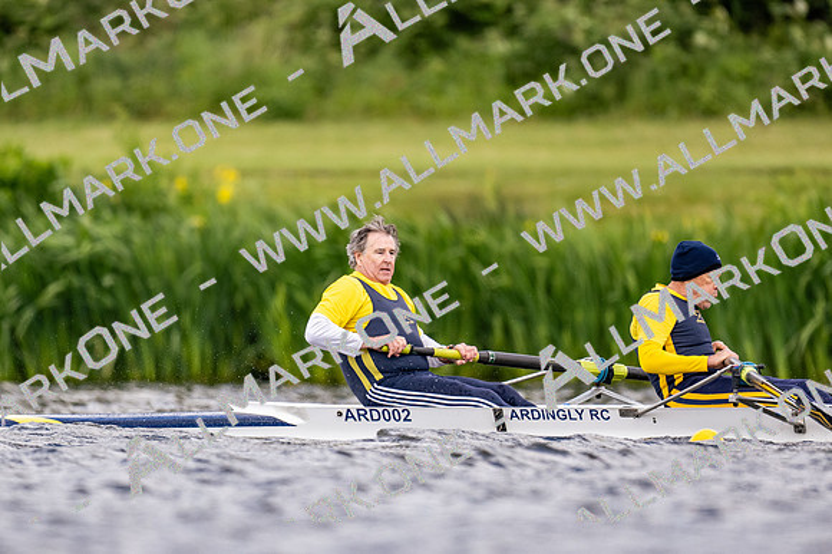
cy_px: 277
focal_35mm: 900
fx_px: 20787
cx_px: 416
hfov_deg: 2.3
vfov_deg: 1.5
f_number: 4
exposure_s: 1/2500
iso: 640
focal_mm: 600
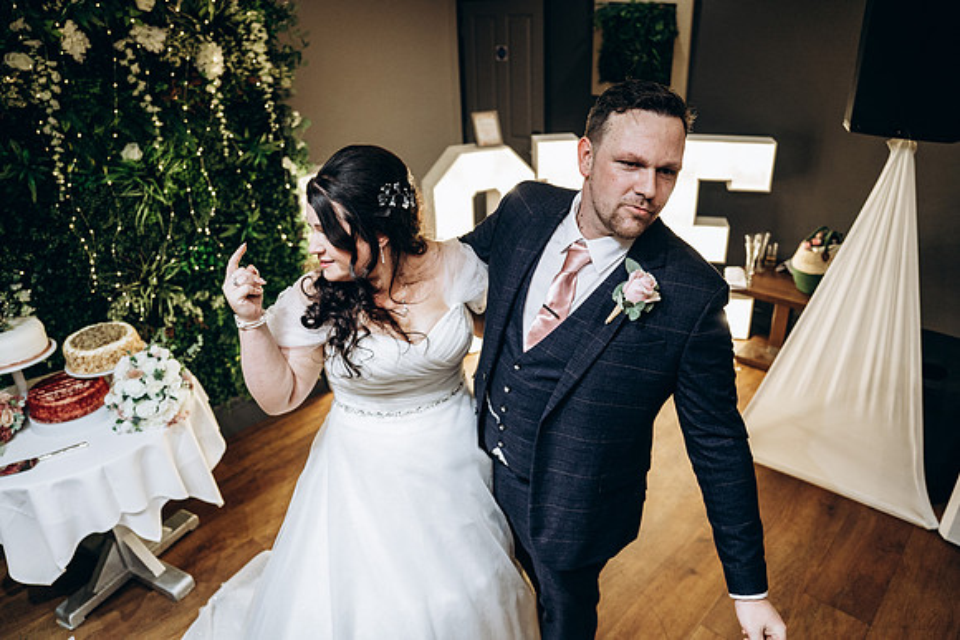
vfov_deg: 53.2
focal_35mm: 24
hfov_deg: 73.7
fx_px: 640
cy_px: 320
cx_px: 480
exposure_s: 1/160
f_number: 2.8
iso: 2000
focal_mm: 24
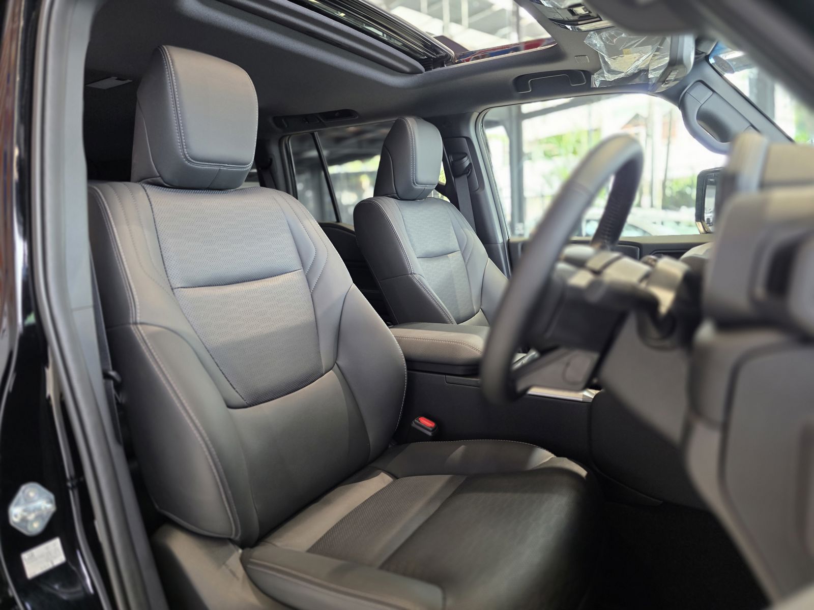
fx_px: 541
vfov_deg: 58.9
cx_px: 407
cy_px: 305
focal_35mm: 23
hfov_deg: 73.9
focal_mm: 6.3
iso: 500
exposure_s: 1/100
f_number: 1.7
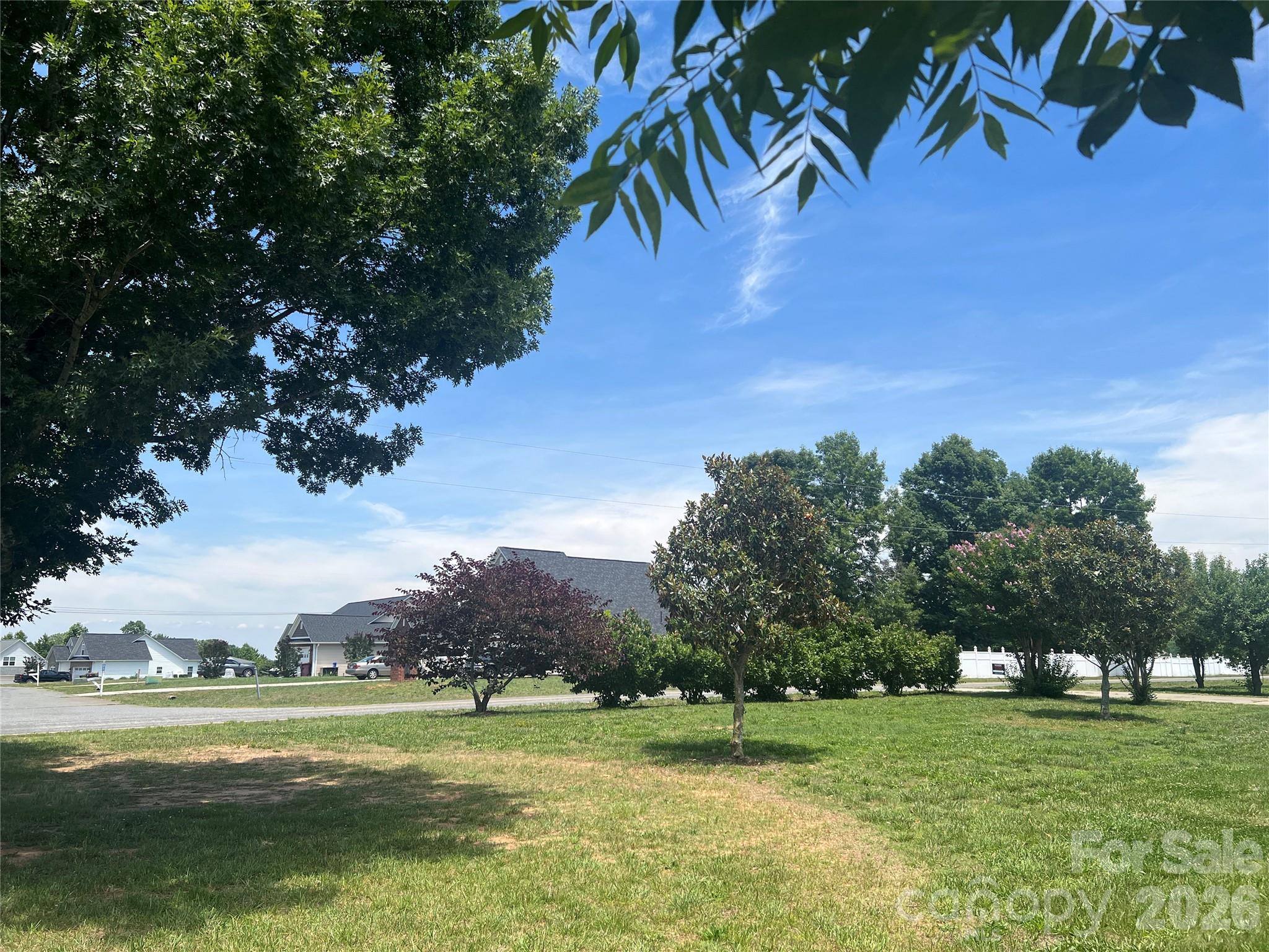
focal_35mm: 26
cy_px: 476
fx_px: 953
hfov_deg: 67.3
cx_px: 634
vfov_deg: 53.1
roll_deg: +0.0
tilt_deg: +11.1
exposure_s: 1/3968
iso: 50
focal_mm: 5.7
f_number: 1.5
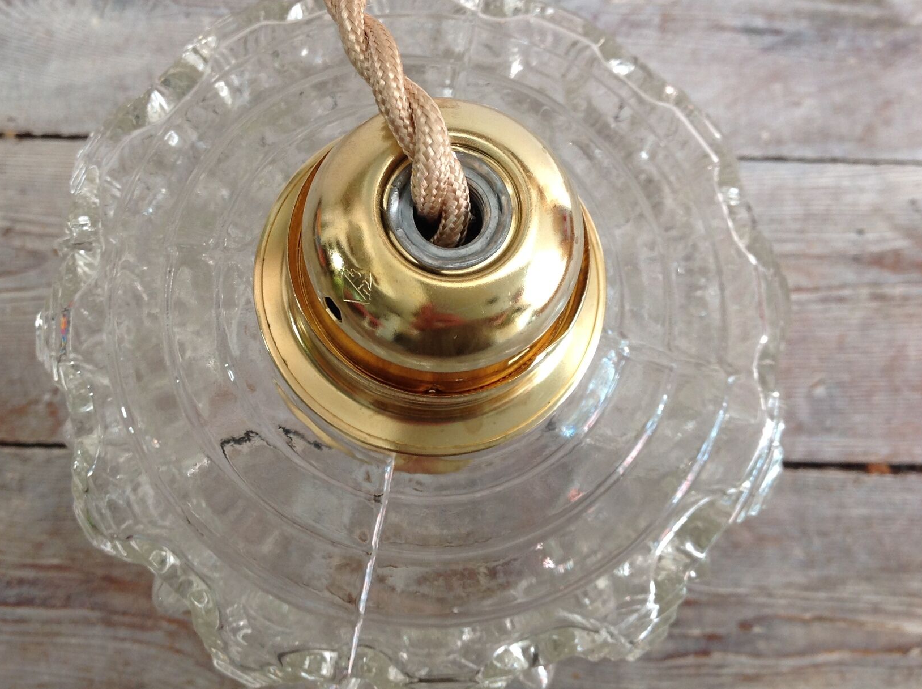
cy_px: 314
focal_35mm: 43
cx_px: 400
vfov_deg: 33.5
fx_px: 1144
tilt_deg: -76.6
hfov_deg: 43.8
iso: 50
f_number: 2.4
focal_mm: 4.28
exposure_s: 1/15
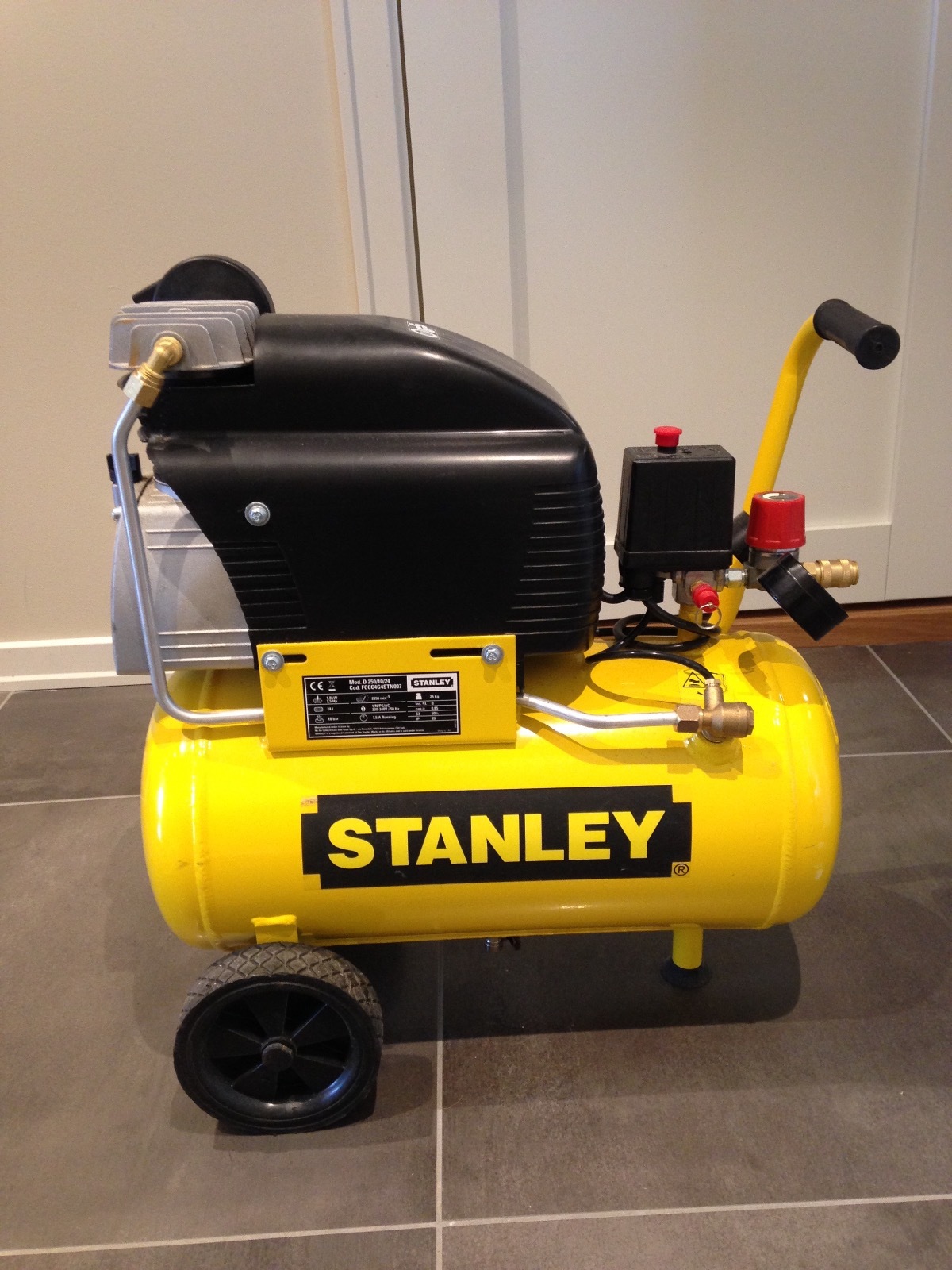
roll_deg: +2.6
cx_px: 476
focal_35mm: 33
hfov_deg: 42.9
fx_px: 1210
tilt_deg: -20.3
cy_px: 635
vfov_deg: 55.4
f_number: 2.4
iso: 160
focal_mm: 4.12
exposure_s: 1/20
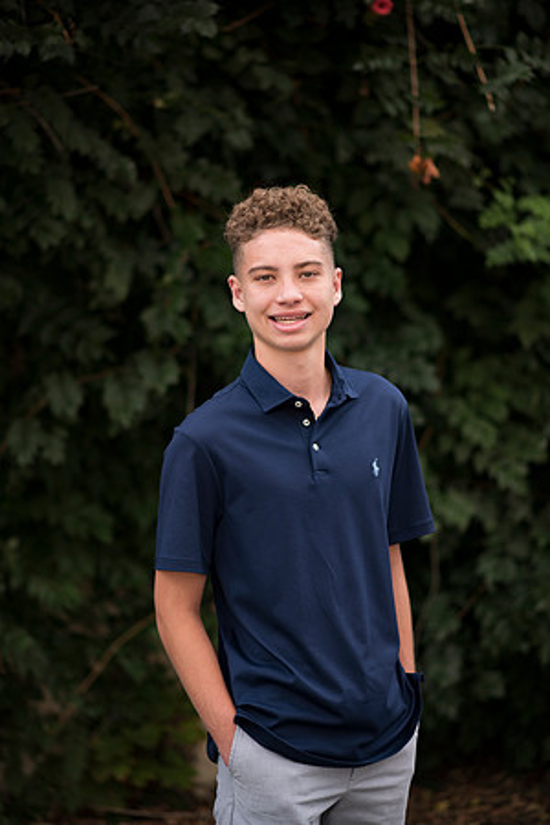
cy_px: 412
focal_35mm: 85
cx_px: 275
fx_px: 1948
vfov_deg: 23.9
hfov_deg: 16.1
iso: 100
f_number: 2
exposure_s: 1/640
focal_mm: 85
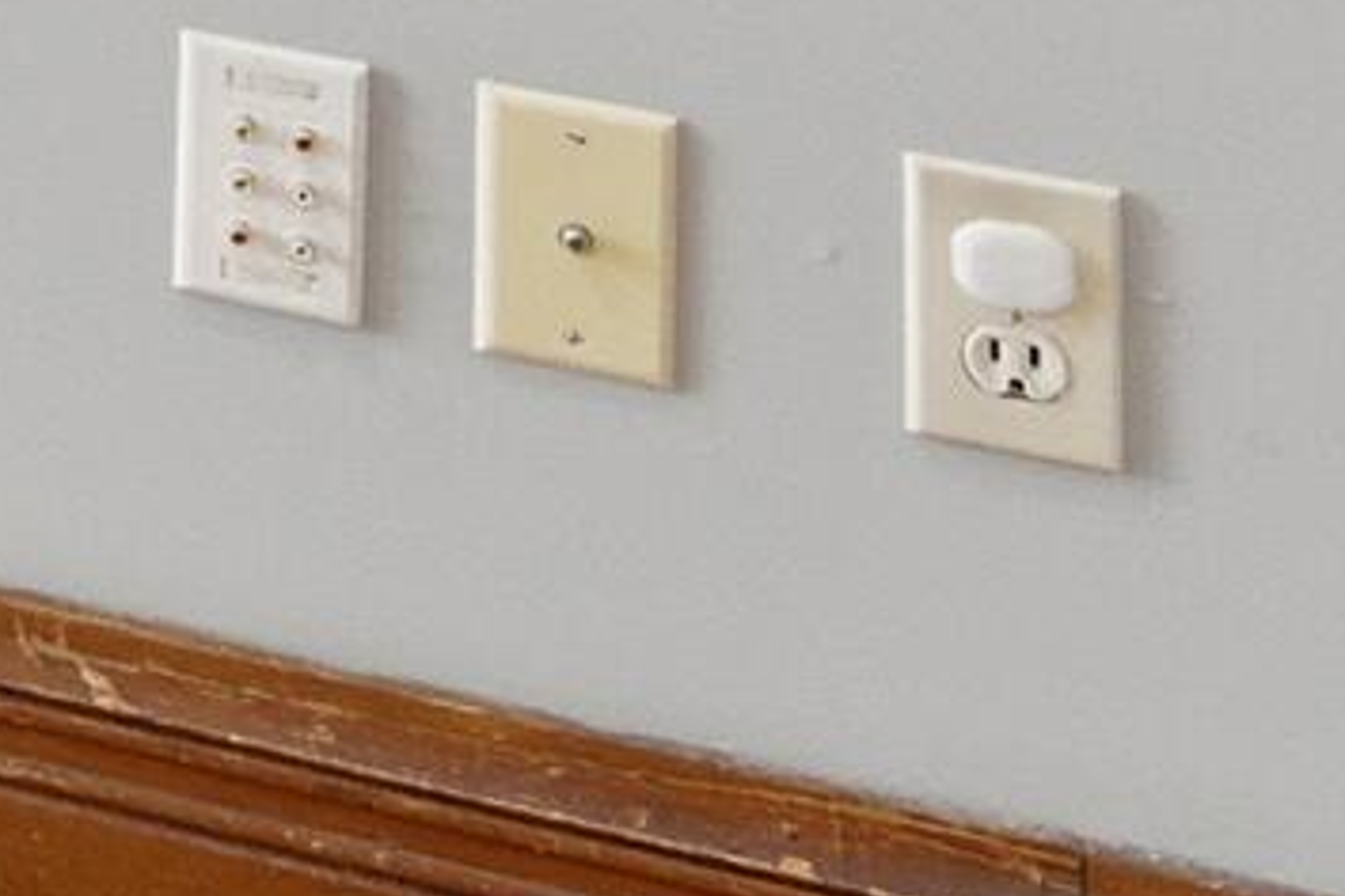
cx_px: -2325
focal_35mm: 113
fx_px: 4221
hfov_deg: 12.2
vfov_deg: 9.6
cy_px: -1750
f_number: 8
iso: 640
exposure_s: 1/125
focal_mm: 16
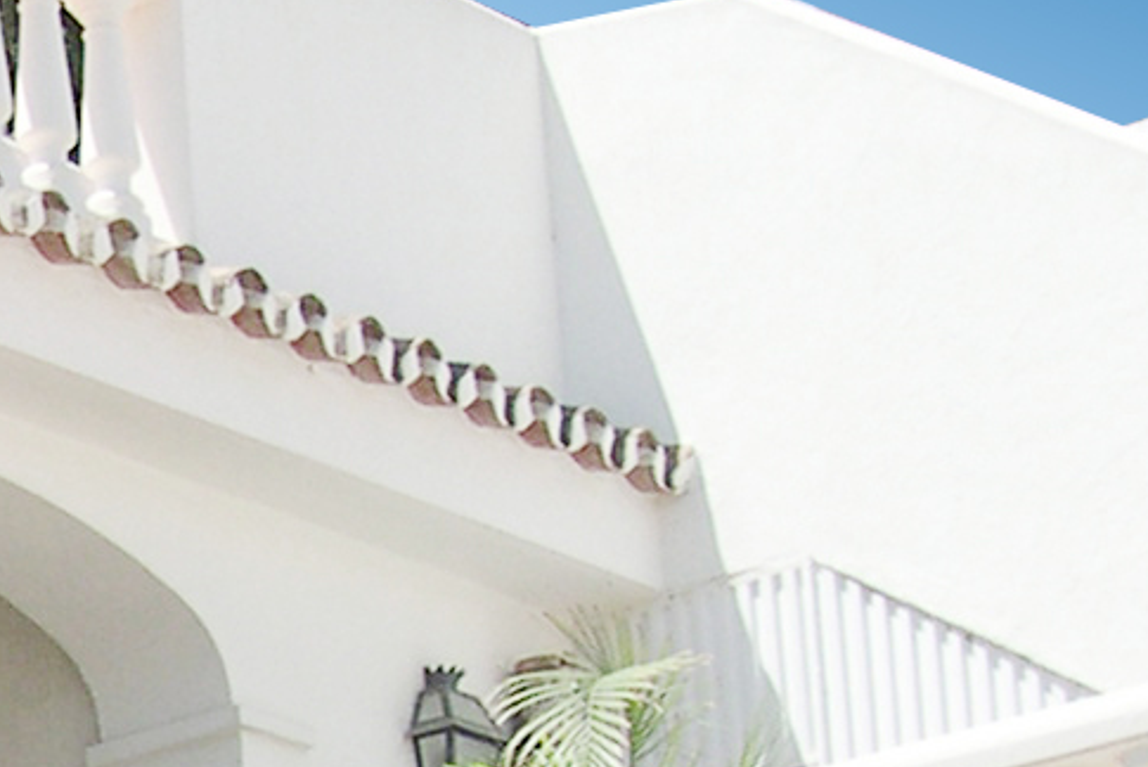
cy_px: 1548
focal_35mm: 185
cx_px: -1089
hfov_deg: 10.3
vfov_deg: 7.2
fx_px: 5903
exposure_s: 1/137
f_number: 7.6
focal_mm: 8
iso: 100
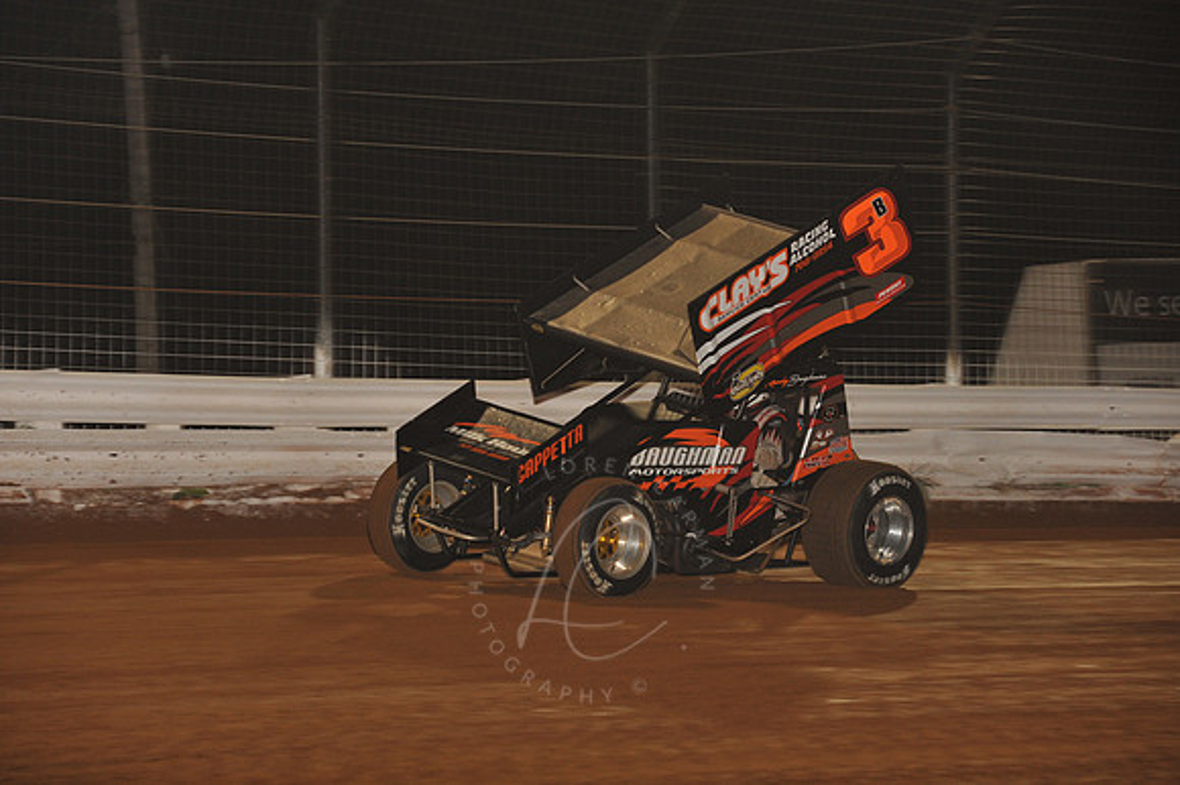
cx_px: 590
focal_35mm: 145
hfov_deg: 14.2
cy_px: 392
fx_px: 4750
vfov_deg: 9.5
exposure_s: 1/320
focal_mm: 145
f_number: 6.3
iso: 1250
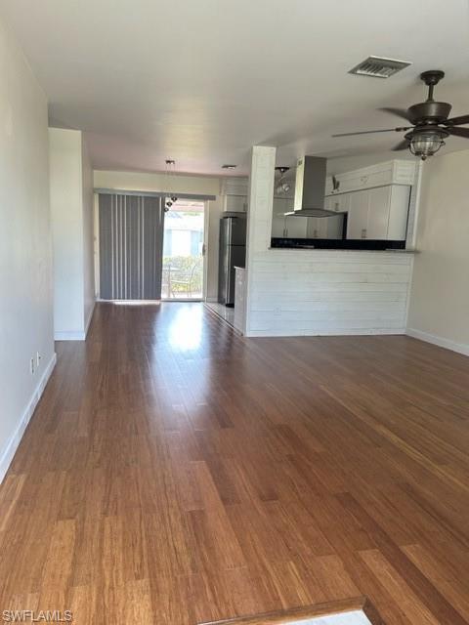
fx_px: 470
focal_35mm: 26
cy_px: 312
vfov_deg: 67.3
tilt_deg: -8.6
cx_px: 234
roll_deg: -2.6
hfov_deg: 53.1
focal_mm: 5.7
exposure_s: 1/121
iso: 100
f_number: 1.5
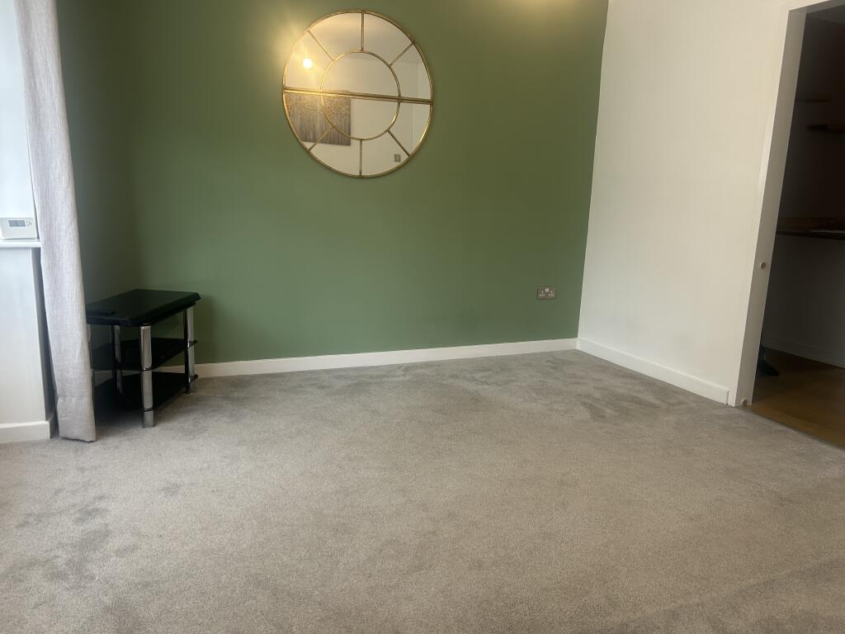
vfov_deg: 53.1
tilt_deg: -11.2
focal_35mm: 26
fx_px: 635
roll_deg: -1.9
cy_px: 317
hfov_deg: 67.3
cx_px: 422
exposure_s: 1/50
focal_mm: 5.7
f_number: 1.5
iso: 80
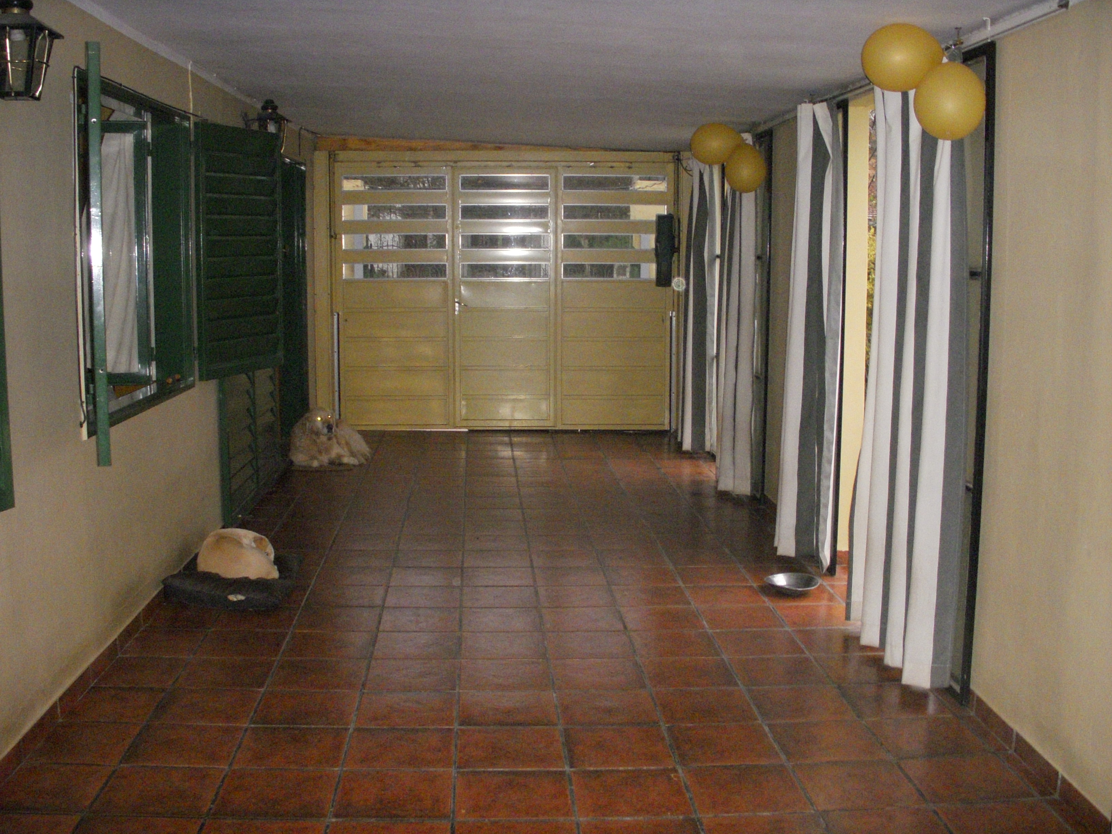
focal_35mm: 38
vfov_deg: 37.7
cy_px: 417
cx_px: 556
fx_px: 1221
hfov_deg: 49.0
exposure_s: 1/250
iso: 800
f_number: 3.3
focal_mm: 6.3
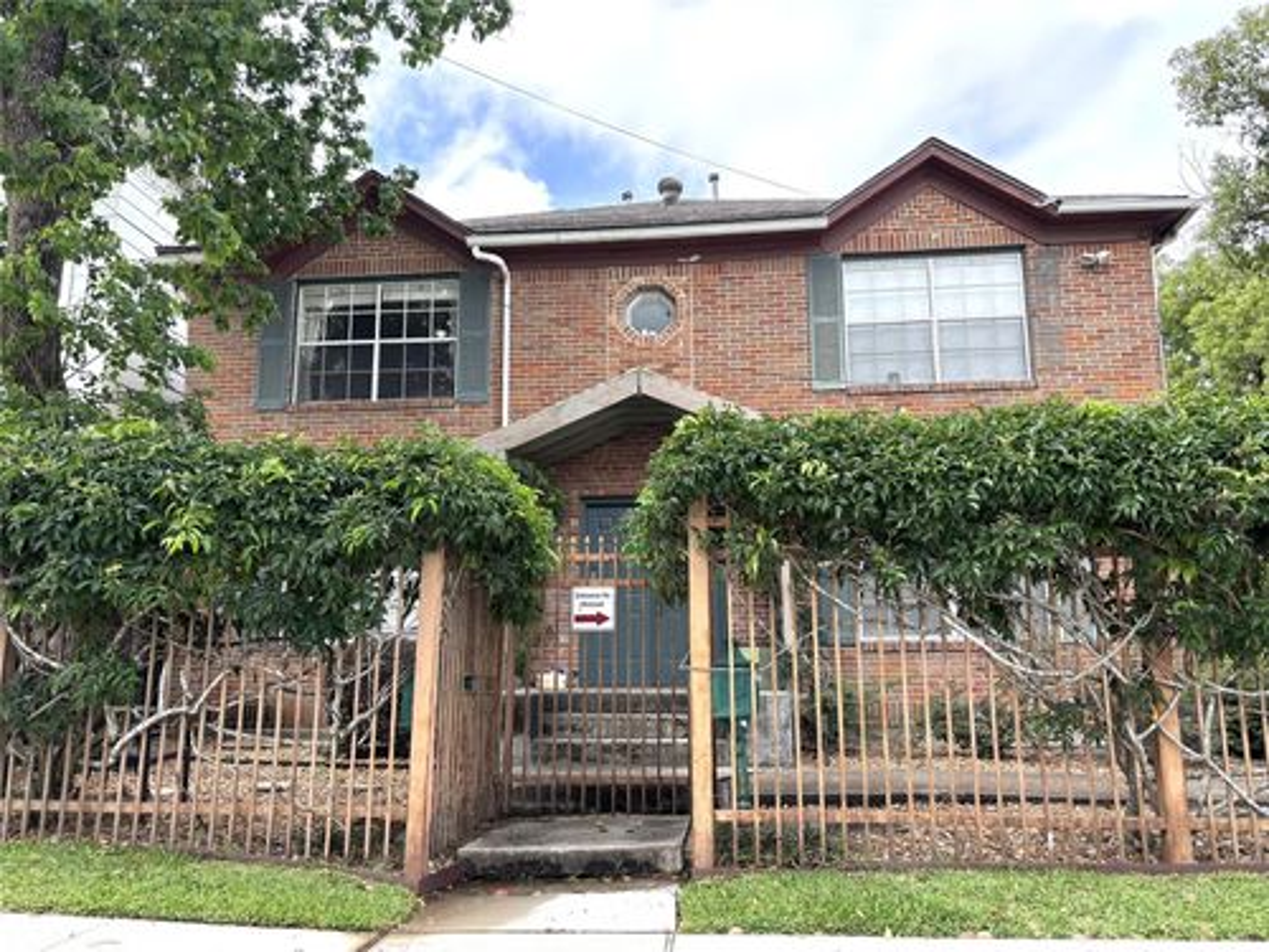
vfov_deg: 53.1
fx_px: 953
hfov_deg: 67.3
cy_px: 476
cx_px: 634
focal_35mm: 26
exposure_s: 1/872
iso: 50
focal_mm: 5.96
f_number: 1.6
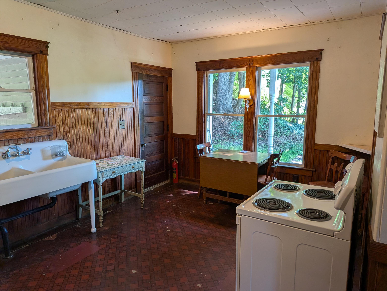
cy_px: 146
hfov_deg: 71.6
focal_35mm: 24
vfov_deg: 56.8
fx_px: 268
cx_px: 194
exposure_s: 1/24
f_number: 1.7
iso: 40
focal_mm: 4.53
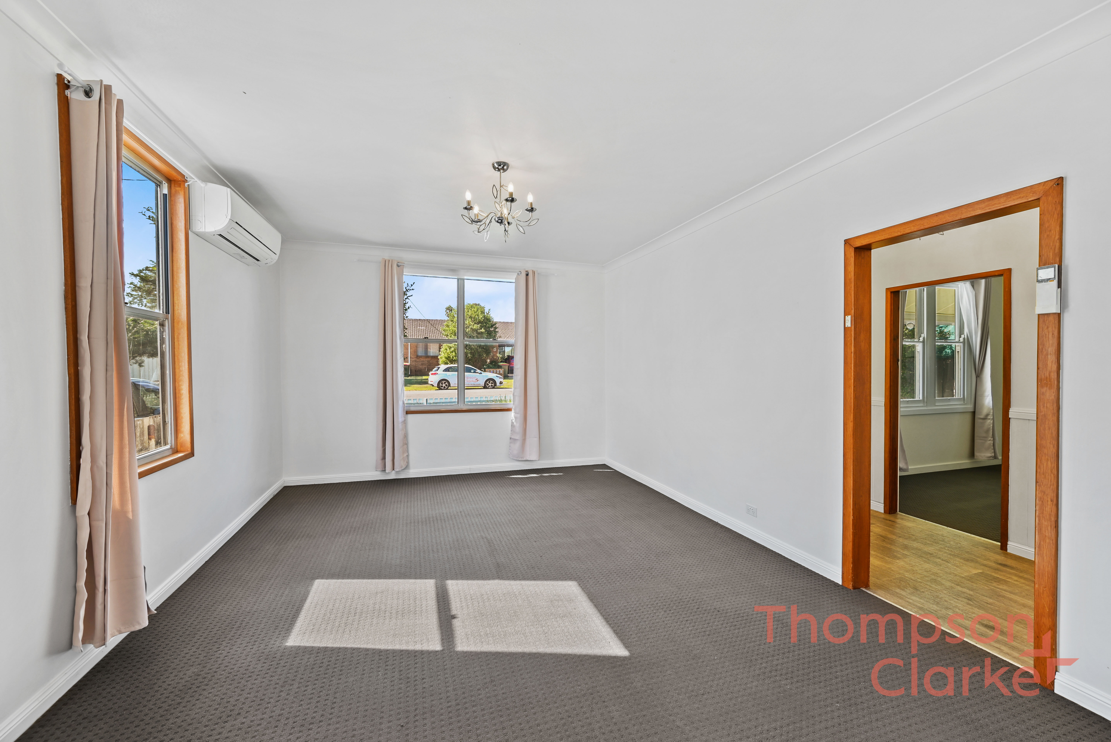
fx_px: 432
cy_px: 371
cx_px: 556
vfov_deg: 81.3
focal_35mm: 14
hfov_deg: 104.2
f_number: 7.1
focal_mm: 14
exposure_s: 1/2
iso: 100
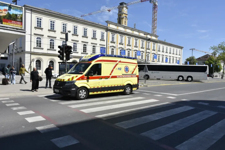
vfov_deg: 47.9
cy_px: 75
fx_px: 169
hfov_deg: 67.4
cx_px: 112
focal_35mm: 27
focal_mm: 18
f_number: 8
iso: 140
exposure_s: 1/500
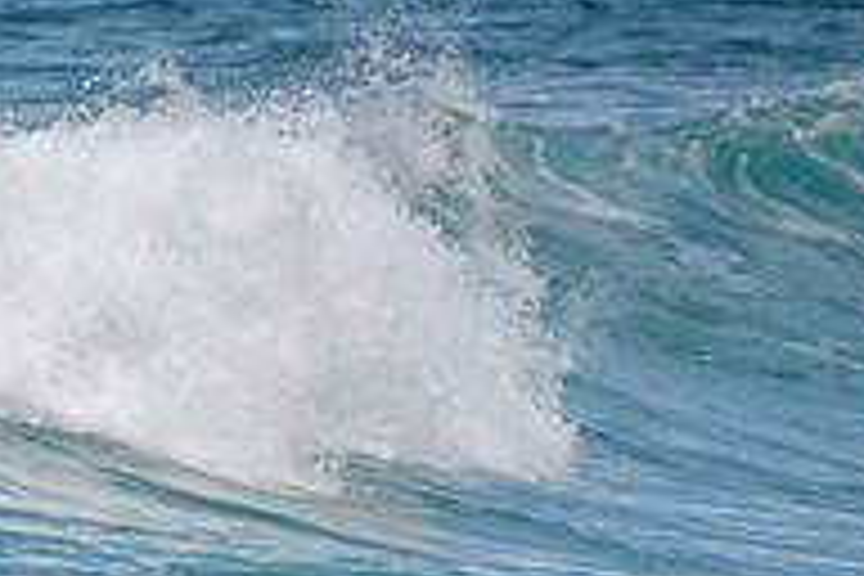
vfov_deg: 0.8
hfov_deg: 1.2
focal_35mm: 1659
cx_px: -217
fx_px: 39813
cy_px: 519
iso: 400
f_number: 5.6
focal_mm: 400
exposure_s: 1/2000
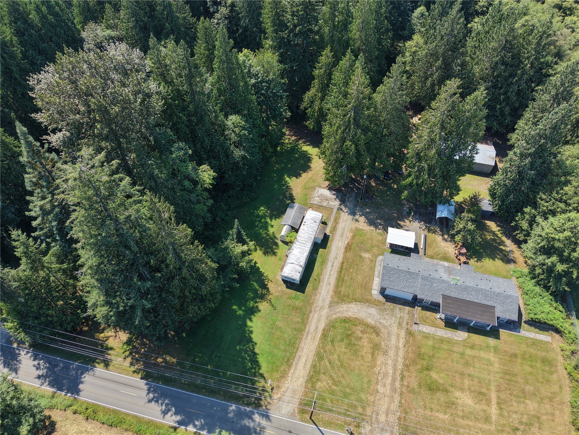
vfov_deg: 56.8
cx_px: 290
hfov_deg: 71.6
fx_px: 401
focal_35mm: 24
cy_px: 218
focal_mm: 8.67
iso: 100
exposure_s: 1/90
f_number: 1.8
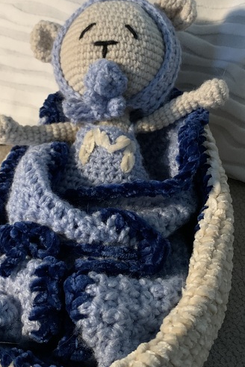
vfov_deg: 44.5
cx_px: 111
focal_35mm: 44
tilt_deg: -38.5
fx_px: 449
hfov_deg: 30.5
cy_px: 181
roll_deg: +8.1
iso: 500
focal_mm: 4.25
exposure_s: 1/30
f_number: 1.8
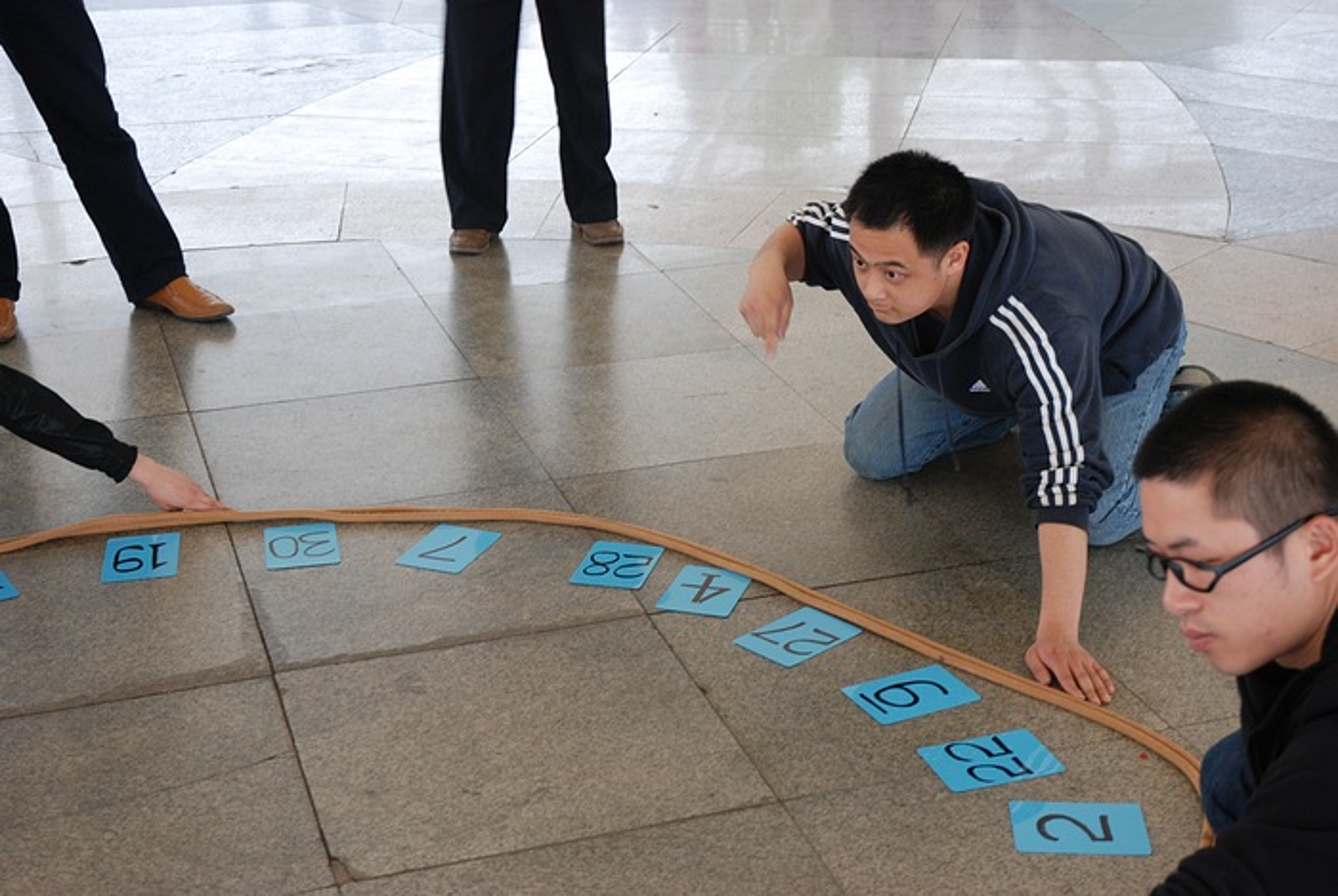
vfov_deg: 23.9
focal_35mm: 57
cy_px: 448
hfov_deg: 35.0
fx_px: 2122
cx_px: 669
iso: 400
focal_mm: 38
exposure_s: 1/25
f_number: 5.6
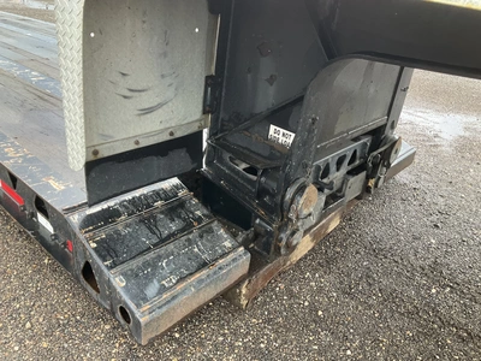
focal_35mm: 29
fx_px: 403
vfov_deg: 48.2
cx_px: 240
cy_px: 180
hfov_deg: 61.7
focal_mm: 3
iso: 40
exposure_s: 1/122
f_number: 1.8
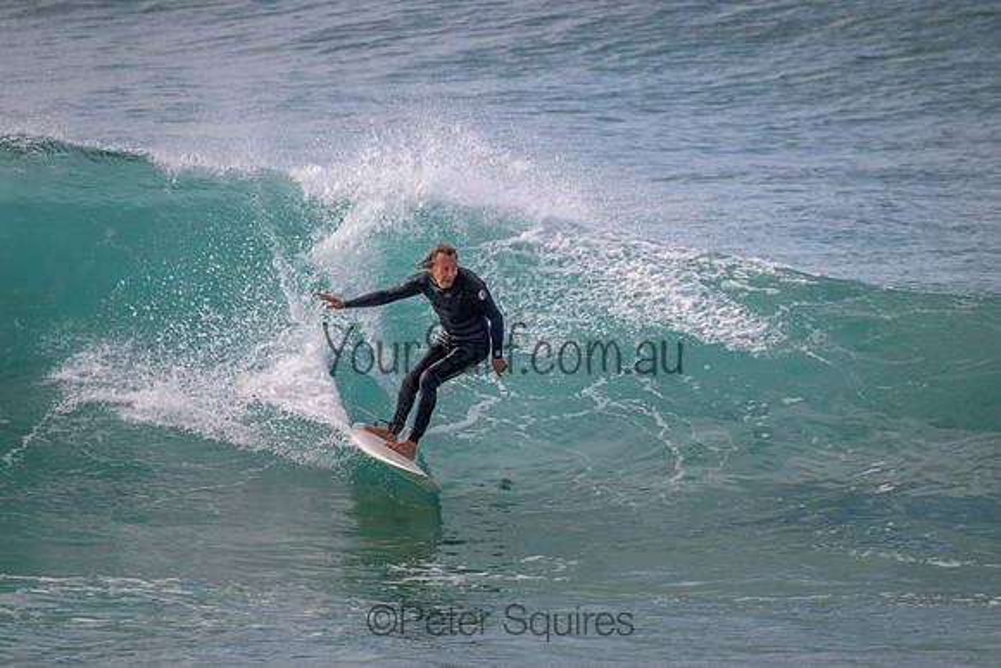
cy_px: 334
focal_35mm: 800
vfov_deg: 1.7
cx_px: 500
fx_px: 22249
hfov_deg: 2.6
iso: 1250
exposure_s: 1/2000
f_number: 11
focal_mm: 800
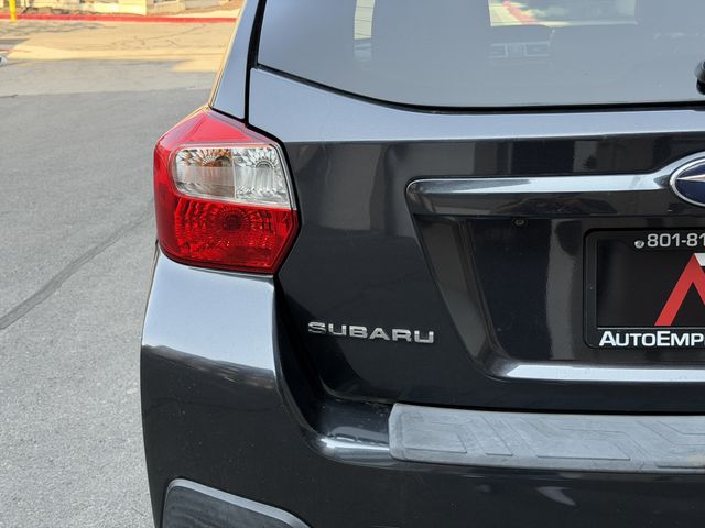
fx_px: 978
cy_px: 264
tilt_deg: -14.8
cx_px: 352
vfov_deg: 30.3
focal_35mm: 48
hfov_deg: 39.7
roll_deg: +0.0
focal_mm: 6.76
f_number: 1.78
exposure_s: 1/212
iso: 64
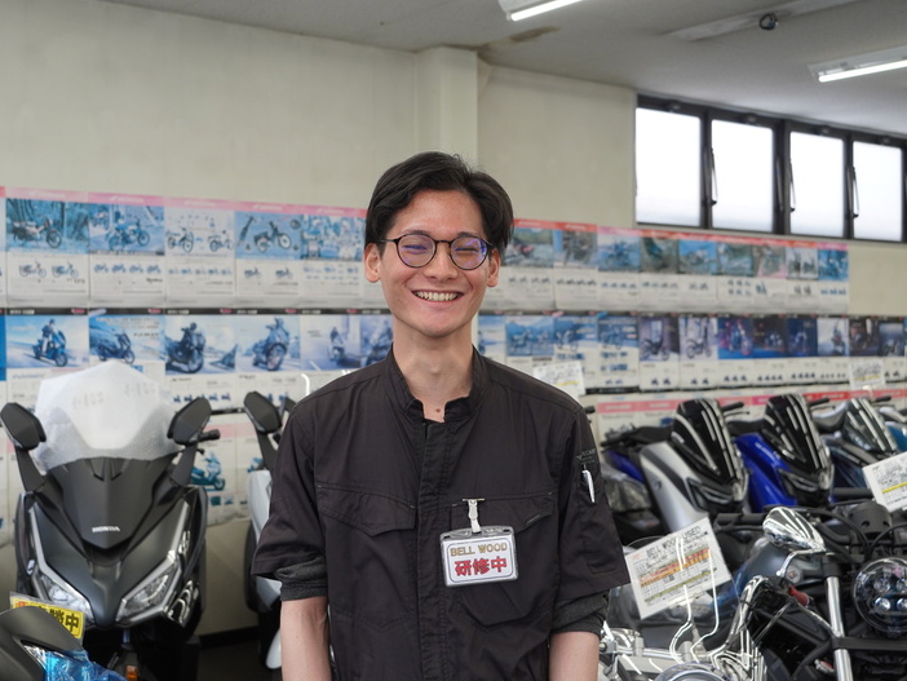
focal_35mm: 46
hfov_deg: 41.2
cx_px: 420
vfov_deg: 31.5
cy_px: 342
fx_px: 1206
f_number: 5.6
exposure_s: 1/160
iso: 800
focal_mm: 42
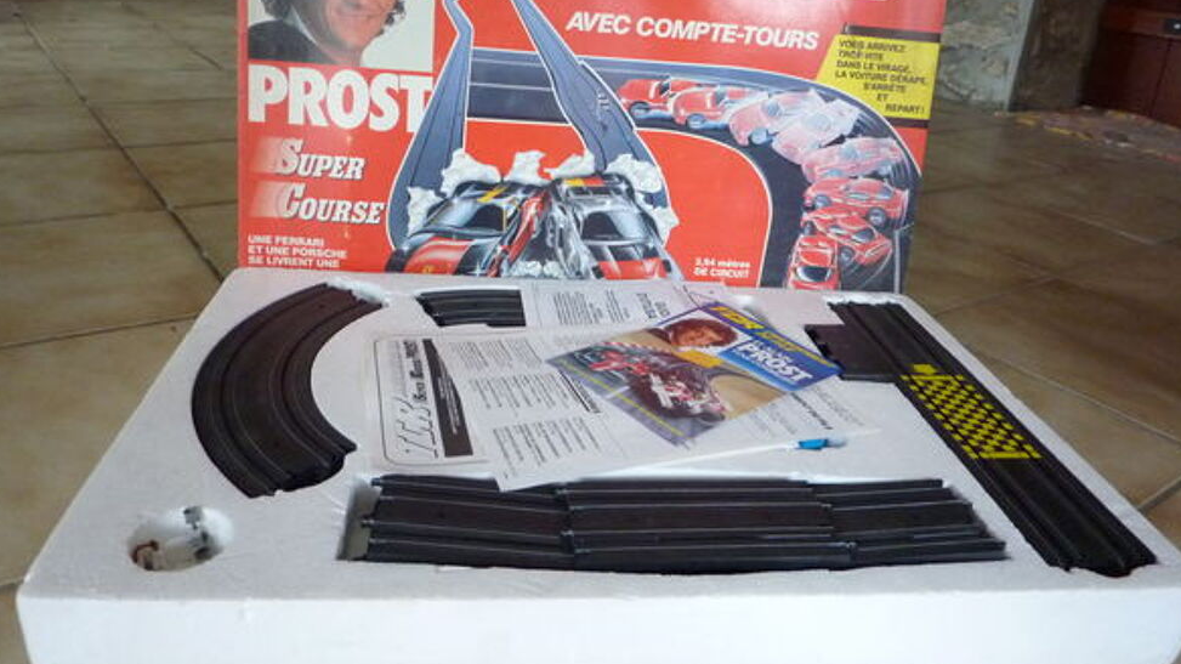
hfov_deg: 67.9
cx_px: 598
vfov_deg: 41.3
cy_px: 263
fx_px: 877
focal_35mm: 28
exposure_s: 1/15
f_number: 3.3
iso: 400
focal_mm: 4.1
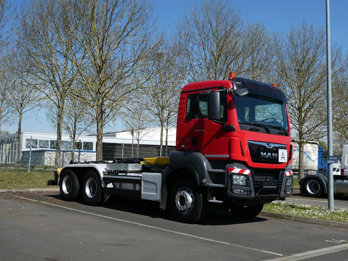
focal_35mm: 40
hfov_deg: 46.8
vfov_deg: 36.0
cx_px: 174
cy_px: 130
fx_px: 402
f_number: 3.8
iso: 80
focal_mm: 7.2
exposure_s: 1/800
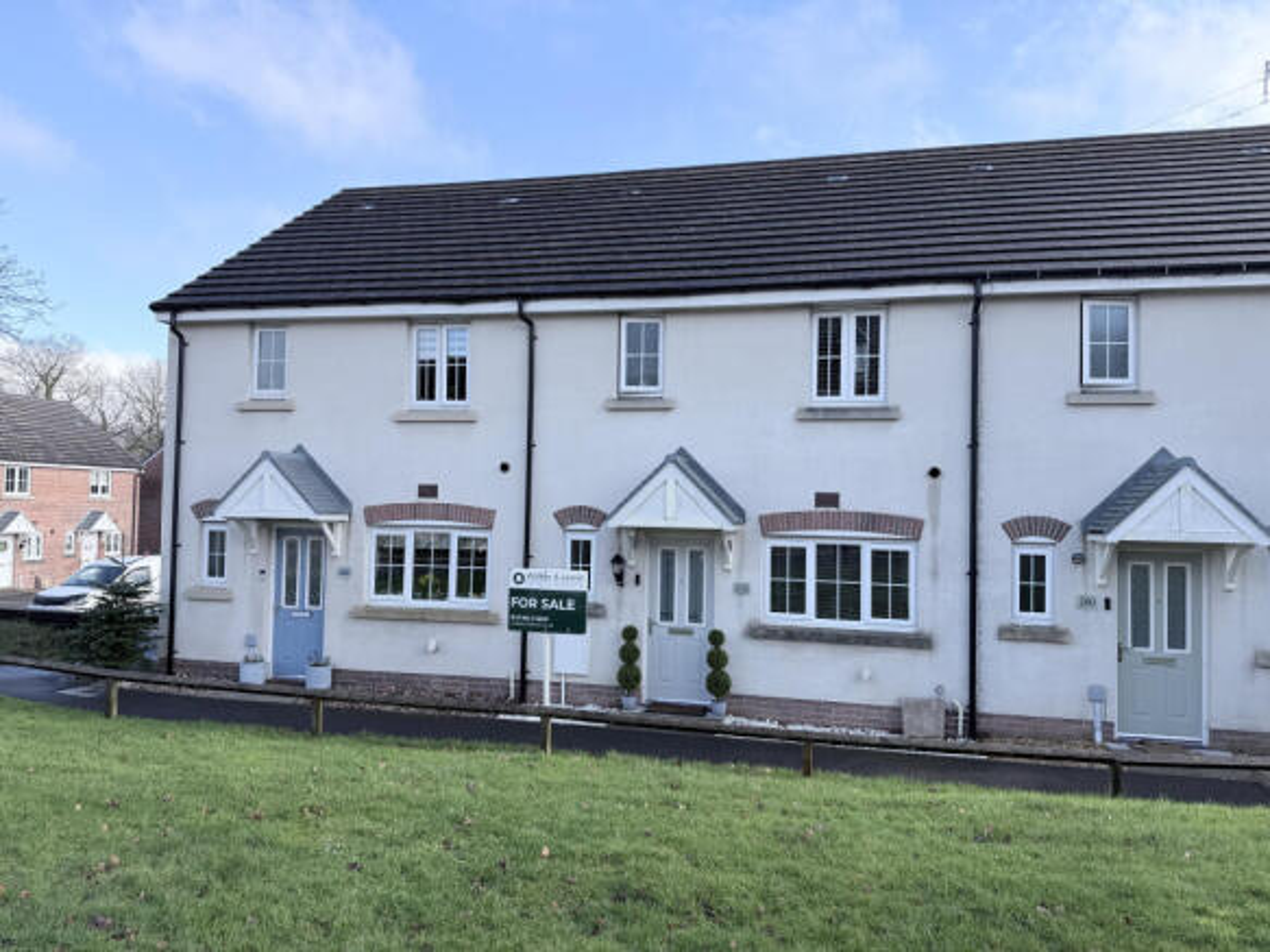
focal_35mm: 24
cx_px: 635
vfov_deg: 56.8
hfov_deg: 71.6
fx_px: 880
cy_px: 476
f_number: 1.78
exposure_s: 1/1618
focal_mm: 6.76
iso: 100
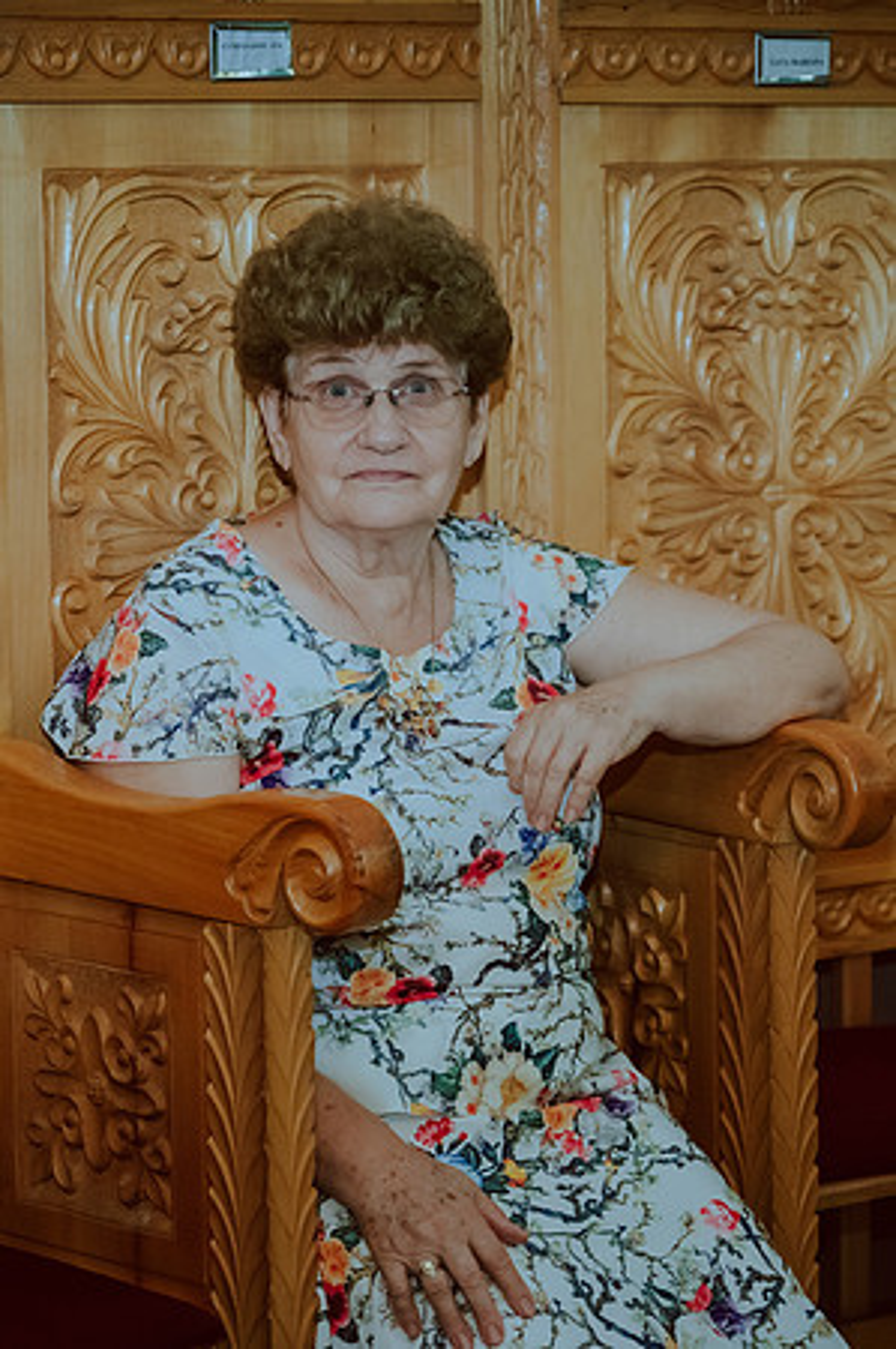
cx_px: 419
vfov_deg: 19.2
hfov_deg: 12.8
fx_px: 3996
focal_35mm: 107
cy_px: 674
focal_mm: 70
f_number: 2.8
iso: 3200
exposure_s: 1/160
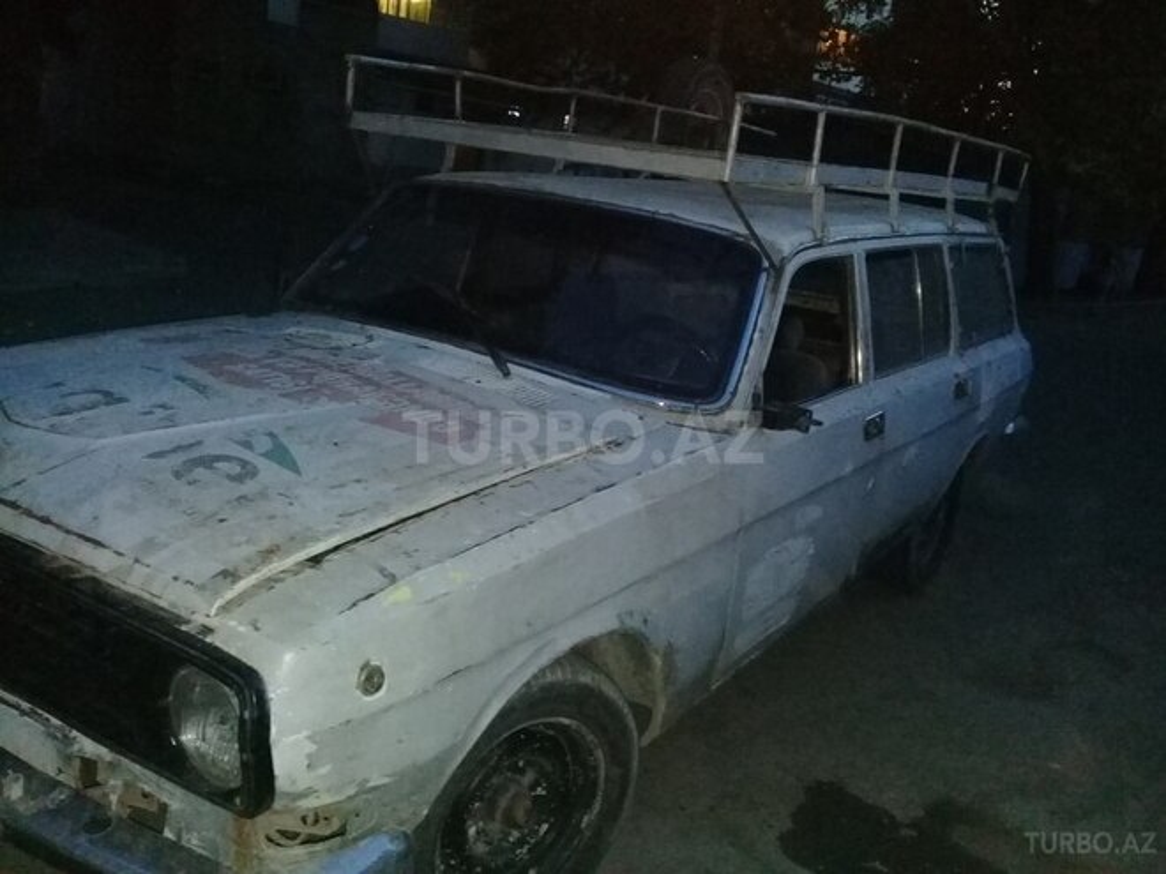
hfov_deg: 58.4
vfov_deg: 45.4
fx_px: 1044
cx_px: 583
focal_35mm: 31
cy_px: 437
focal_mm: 3.3
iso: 640
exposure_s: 1/20
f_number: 2.2
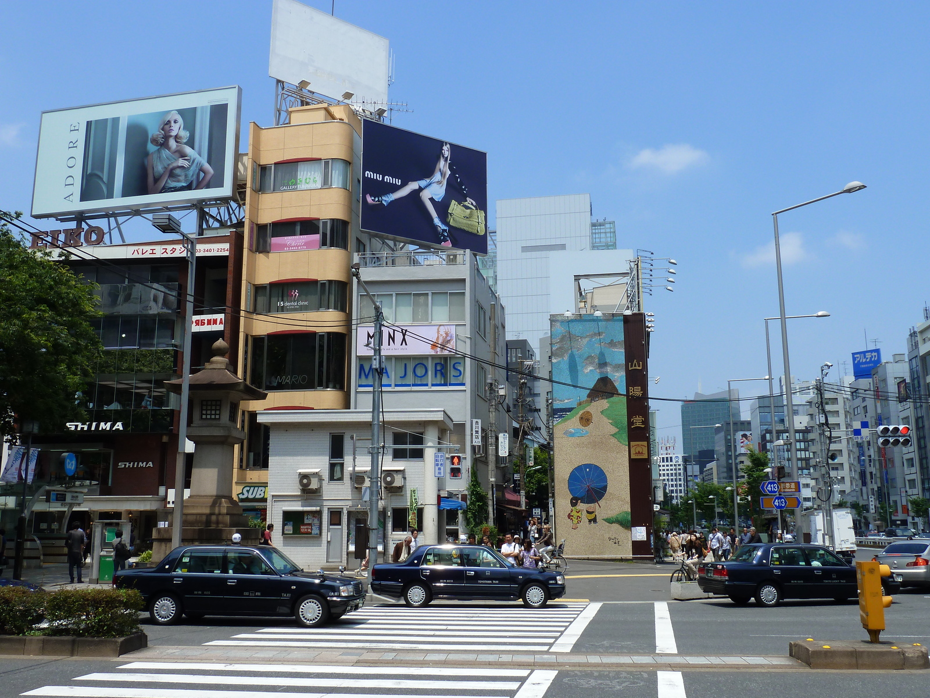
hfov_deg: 56.8
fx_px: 860
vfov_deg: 44.2
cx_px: 465
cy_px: 349
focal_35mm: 32
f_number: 5
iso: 80
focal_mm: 5.3
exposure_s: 1/500
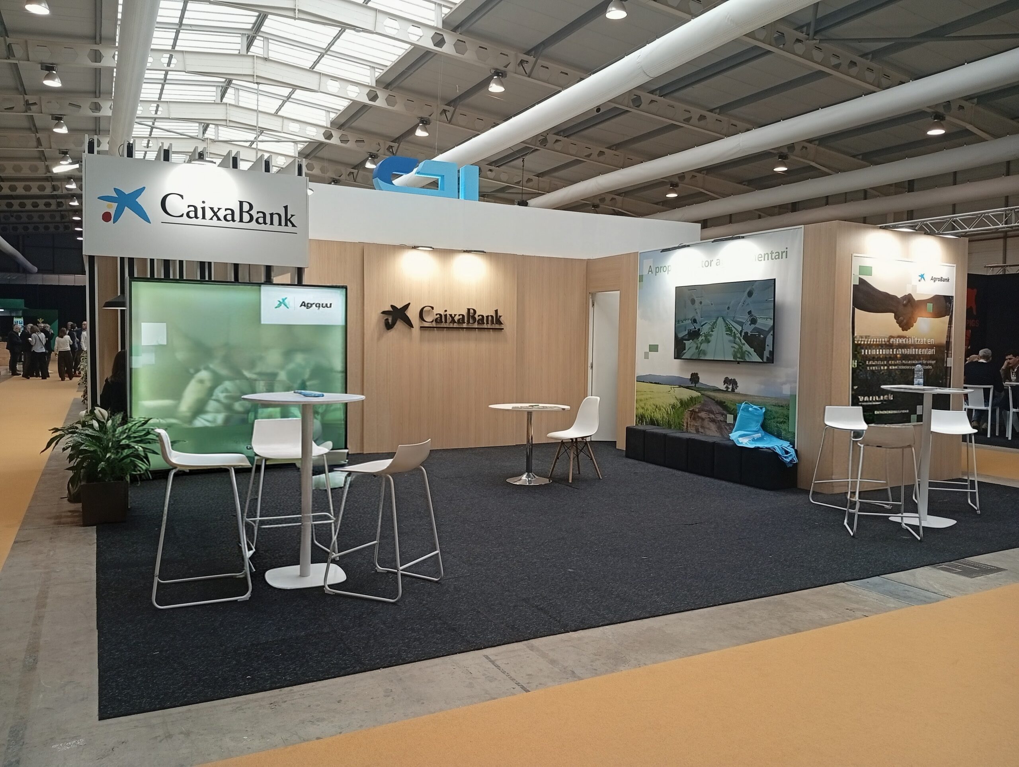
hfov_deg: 65.2
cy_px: 384
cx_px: 510
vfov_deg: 51.5
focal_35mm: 27
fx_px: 796
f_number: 1.8
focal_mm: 3.98
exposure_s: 1/50
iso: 96
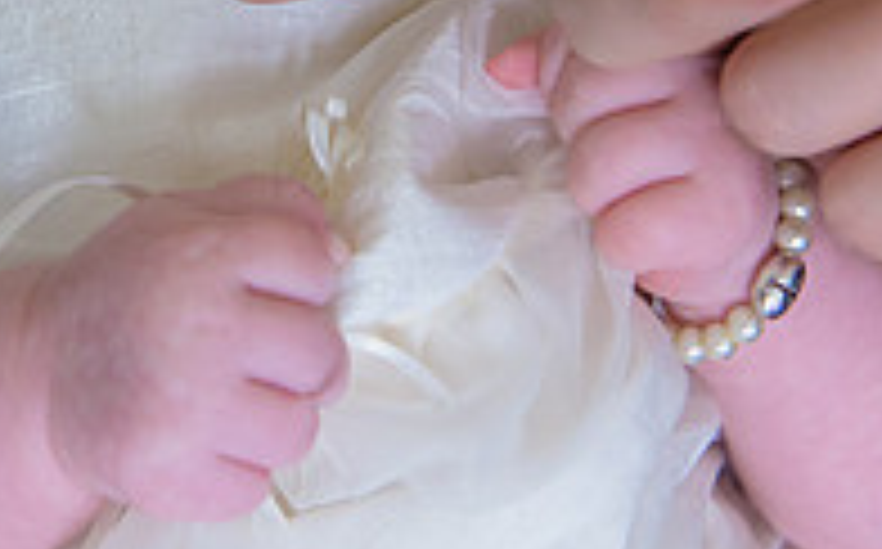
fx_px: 3049
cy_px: -119
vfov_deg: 10.1
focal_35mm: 127
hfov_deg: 16.4
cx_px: 189
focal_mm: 42
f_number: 3.2
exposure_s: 1/125
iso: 1600
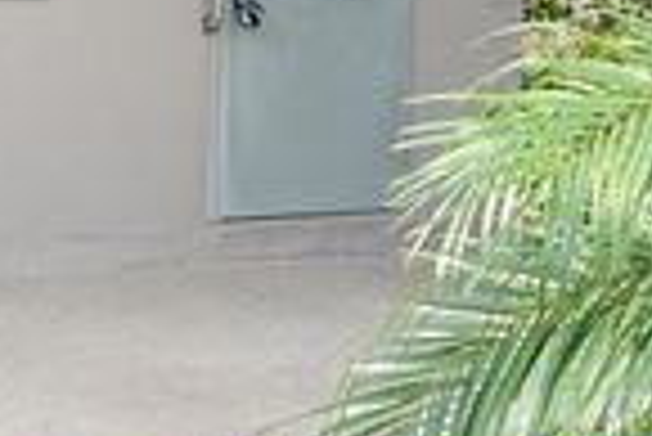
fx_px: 1813
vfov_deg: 13.1
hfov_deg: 18.7
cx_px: -229
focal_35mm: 100
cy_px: -187
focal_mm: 29
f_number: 5.6
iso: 100
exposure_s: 1/60
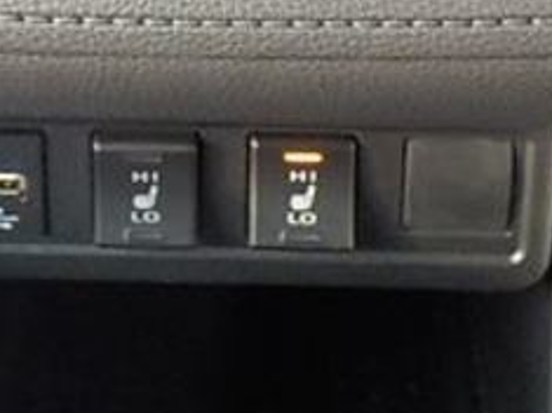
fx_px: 1626
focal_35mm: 102
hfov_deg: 19.2
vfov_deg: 13.5
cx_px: 188
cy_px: -237
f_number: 3.3
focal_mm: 4.1
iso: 400
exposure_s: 1/30
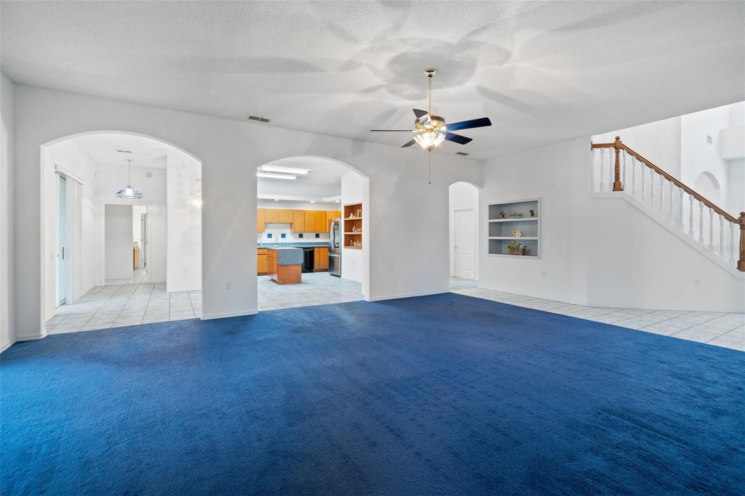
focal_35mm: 16
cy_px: 248
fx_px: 331
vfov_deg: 73.7
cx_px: 372
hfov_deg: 96.7
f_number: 8
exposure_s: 1
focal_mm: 16
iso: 640
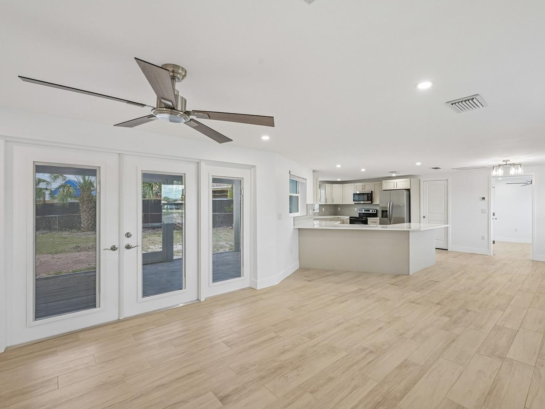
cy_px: 201
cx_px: 307
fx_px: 252
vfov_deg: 78.1
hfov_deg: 94.0
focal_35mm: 16
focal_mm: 14
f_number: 8
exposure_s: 1/50
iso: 400
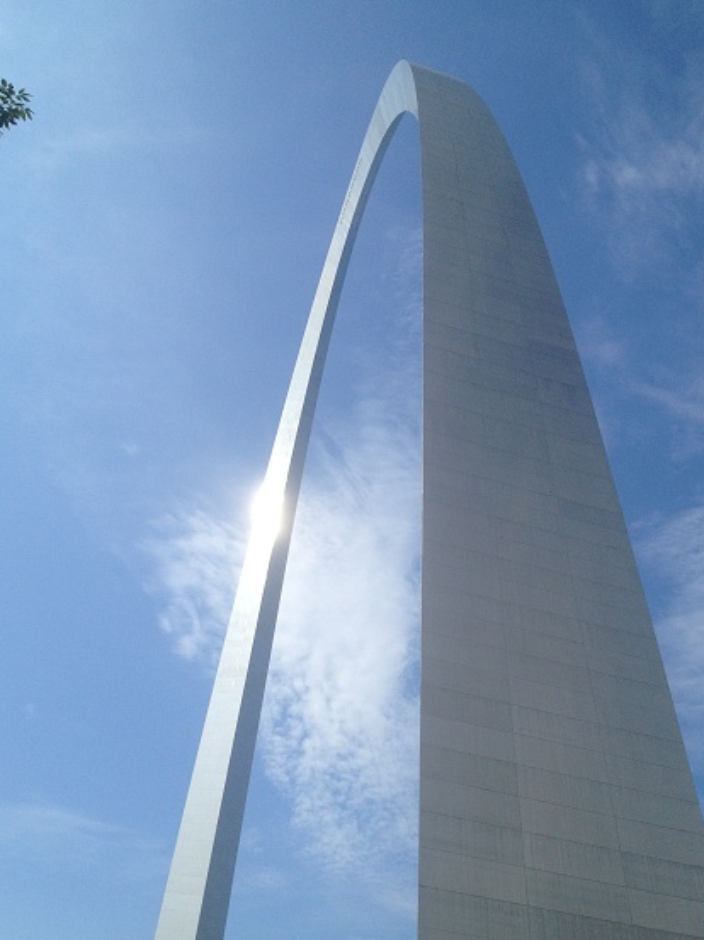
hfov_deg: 37.7
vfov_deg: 49.0
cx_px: 354
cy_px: 505
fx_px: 1032
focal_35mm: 38
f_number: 2.4
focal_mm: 4.28
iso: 50
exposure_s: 1/3247
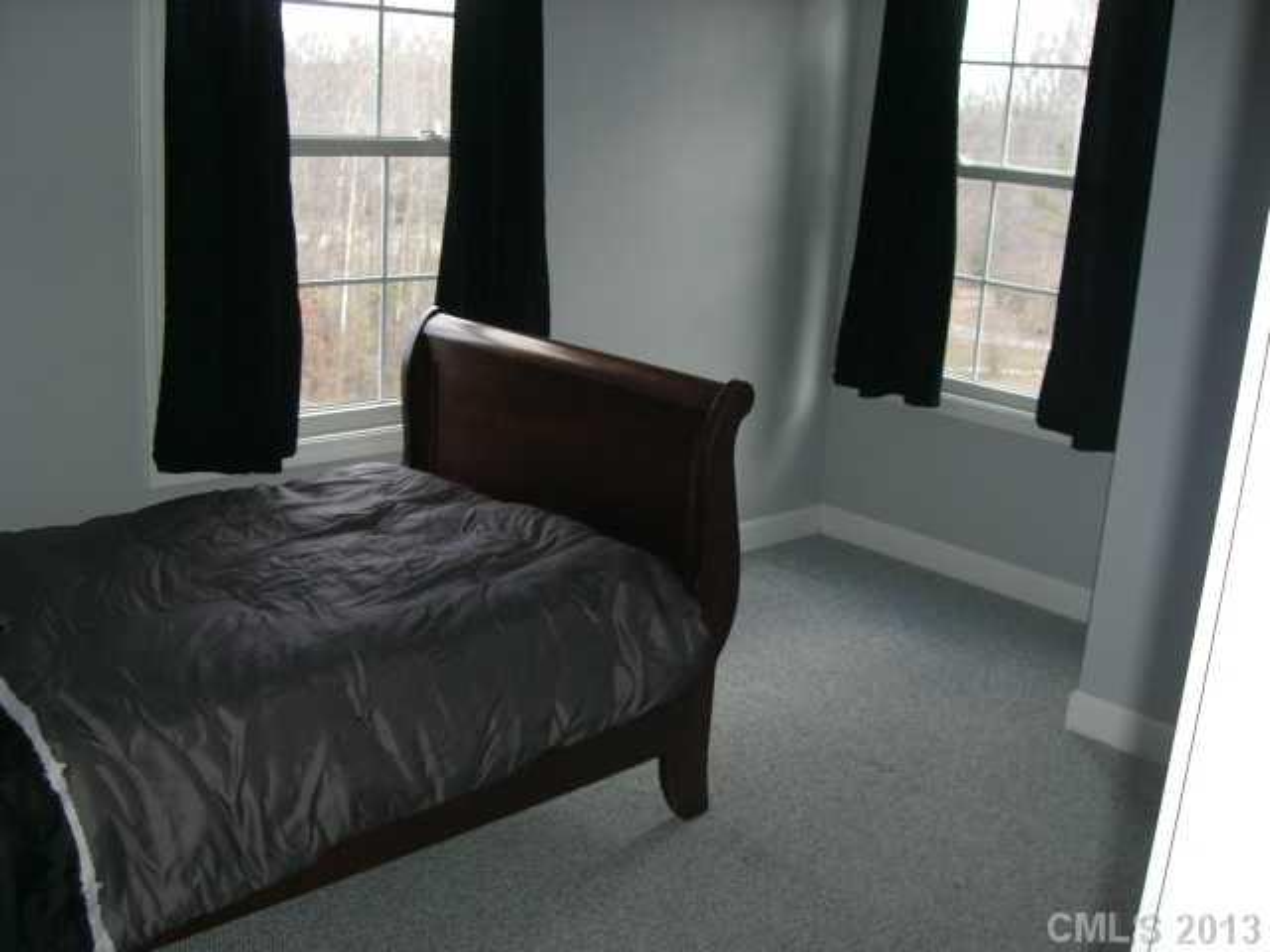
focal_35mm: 38
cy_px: 476
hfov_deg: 49.0
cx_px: 635
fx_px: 1394
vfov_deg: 37.7
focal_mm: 6.2
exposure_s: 1/60
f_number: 2.7
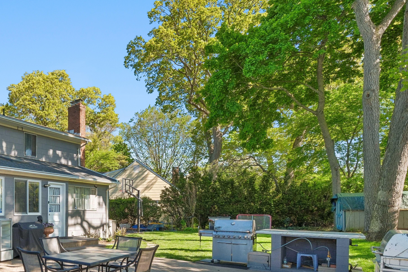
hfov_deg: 60.1
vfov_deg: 47.3
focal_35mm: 26
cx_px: 50
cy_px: 211
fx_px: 295
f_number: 8
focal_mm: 8
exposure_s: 1/120
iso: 250
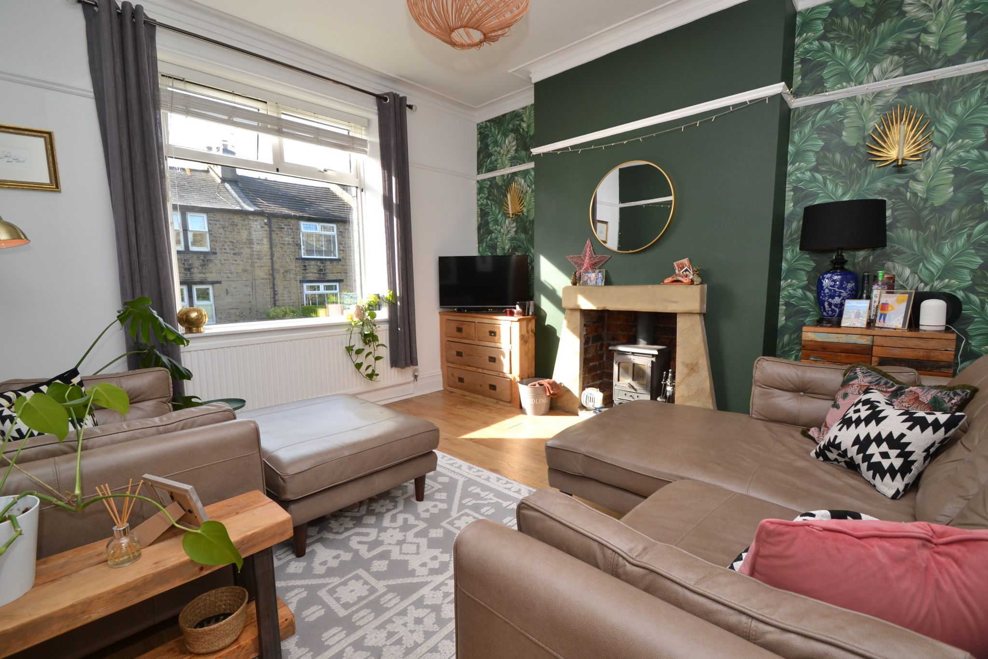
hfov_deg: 100.4
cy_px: 330
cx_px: 494
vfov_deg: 77.3
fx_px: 412
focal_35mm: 15
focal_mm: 10
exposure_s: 1/125
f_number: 5.6
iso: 320
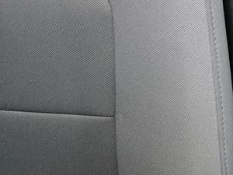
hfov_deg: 18.1
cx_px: 335
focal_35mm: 98
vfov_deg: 13.7
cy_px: -123
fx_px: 660
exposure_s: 1/180
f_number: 1.7
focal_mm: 6.3
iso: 200
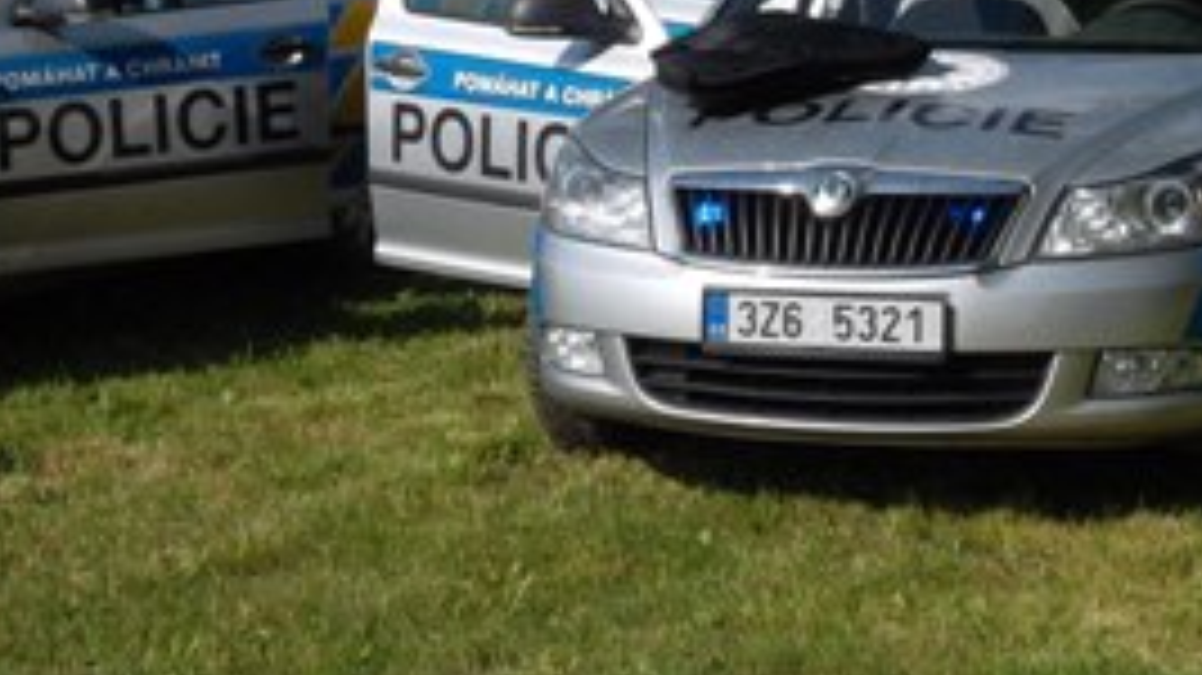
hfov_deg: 18.6
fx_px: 3664
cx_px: 734
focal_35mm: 115
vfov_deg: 10.4
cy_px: -144
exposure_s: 1/680
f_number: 4.5
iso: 80
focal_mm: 7.8
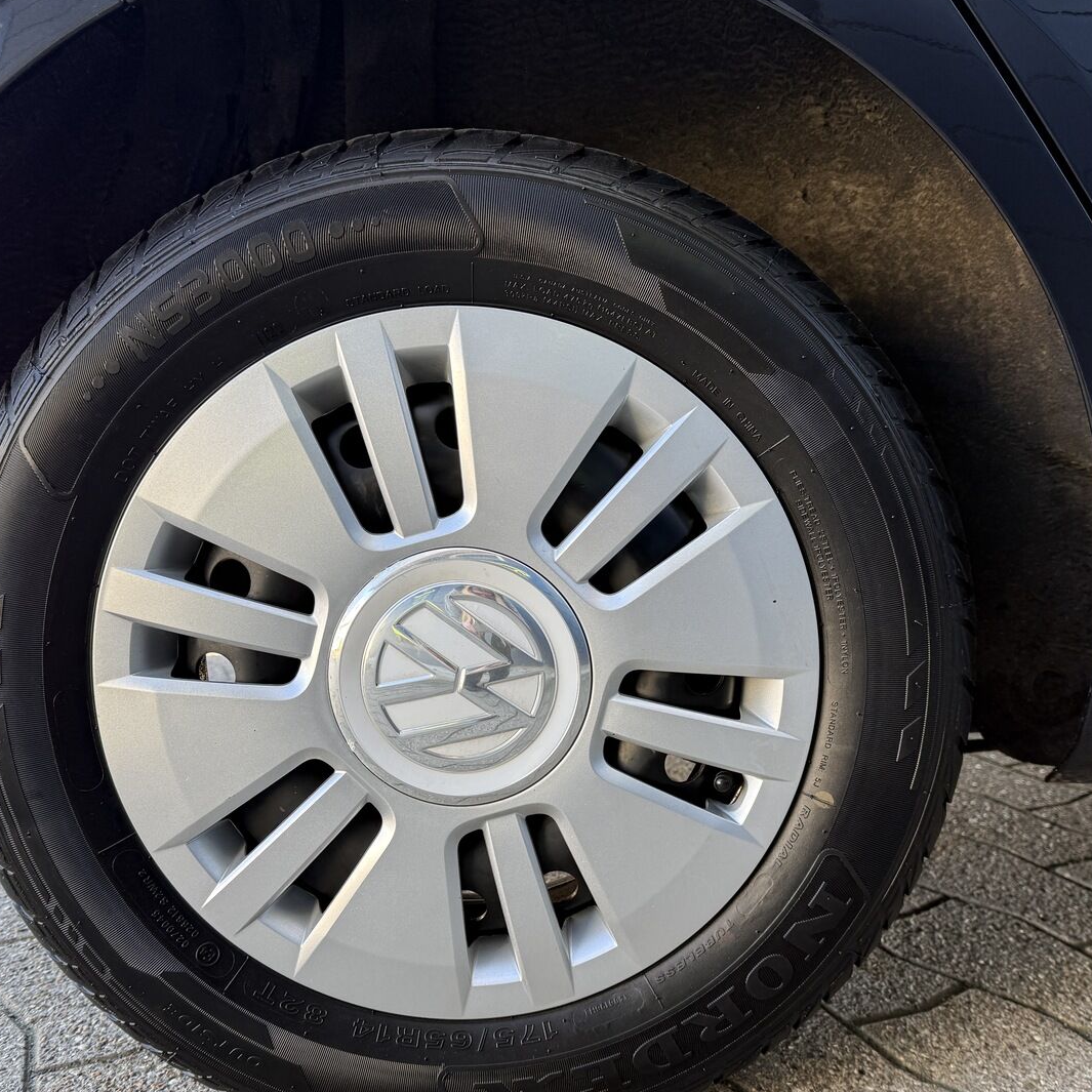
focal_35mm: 34
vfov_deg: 48.3
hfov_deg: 48.5
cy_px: 616
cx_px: 549
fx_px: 1213
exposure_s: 1/134
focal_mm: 6.76
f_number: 1.78
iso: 64
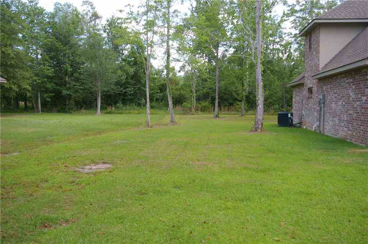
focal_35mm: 36
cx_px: 184
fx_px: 368
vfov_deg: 36.8
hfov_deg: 53.2
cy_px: 122
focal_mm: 24
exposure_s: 1/250
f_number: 5.6
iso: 200
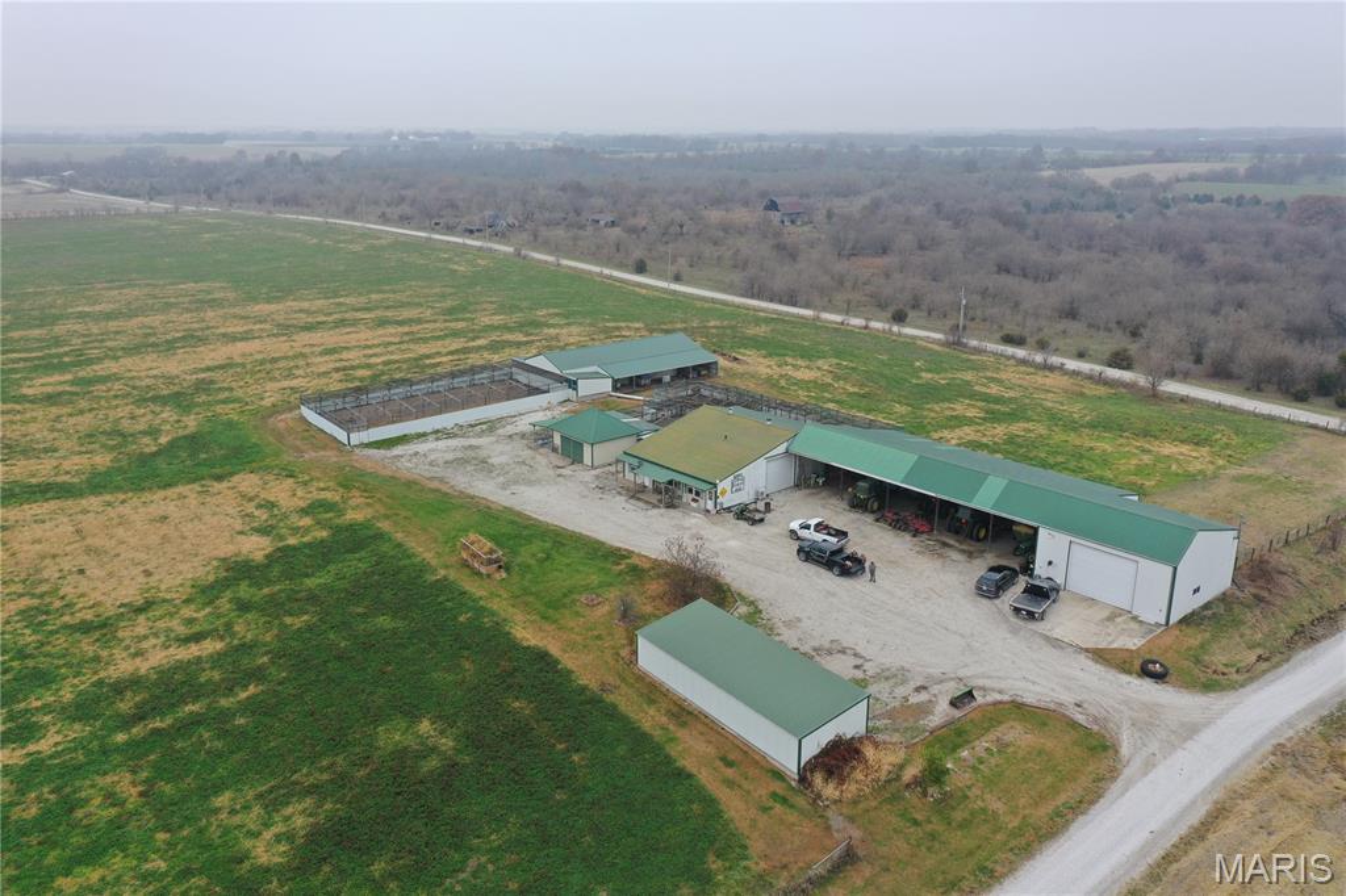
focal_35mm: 28
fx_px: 1046
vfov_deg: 46.4
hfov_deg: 65.5
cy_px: 448
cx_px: 673
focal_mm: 10.26
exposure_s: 1/120
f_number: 4
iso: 100
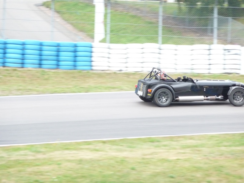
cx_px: 122
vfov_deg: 5.3
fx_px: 1974
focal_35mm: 280
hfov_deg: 7.1
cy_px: 92
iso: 400
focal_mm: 47
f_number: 4.9
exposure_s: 1/250
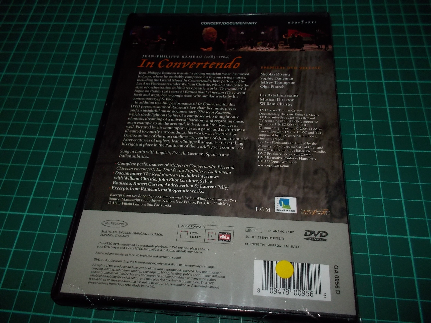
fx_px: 361
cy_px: 162
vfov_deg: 48.2
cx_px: 216
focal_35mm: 29
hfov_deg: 61.7
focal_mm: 4.1
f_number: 3.3
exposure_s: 1/30
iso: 200
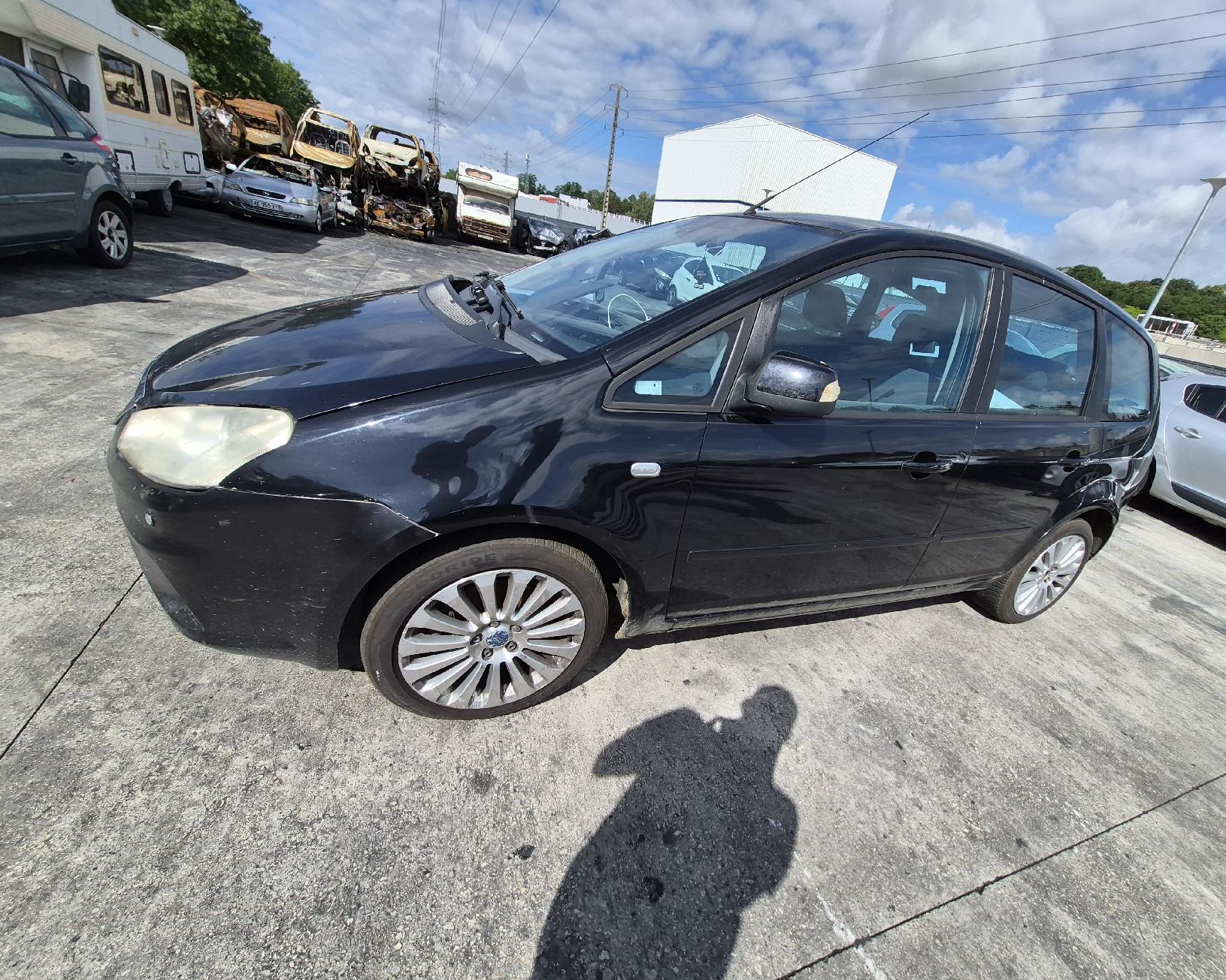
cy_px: 496
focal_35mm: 14
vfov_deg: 88.0
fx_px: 508
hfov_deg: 100.3
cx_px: 676
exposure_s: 1/2500
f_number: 2.2
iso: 40
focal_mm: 1.74
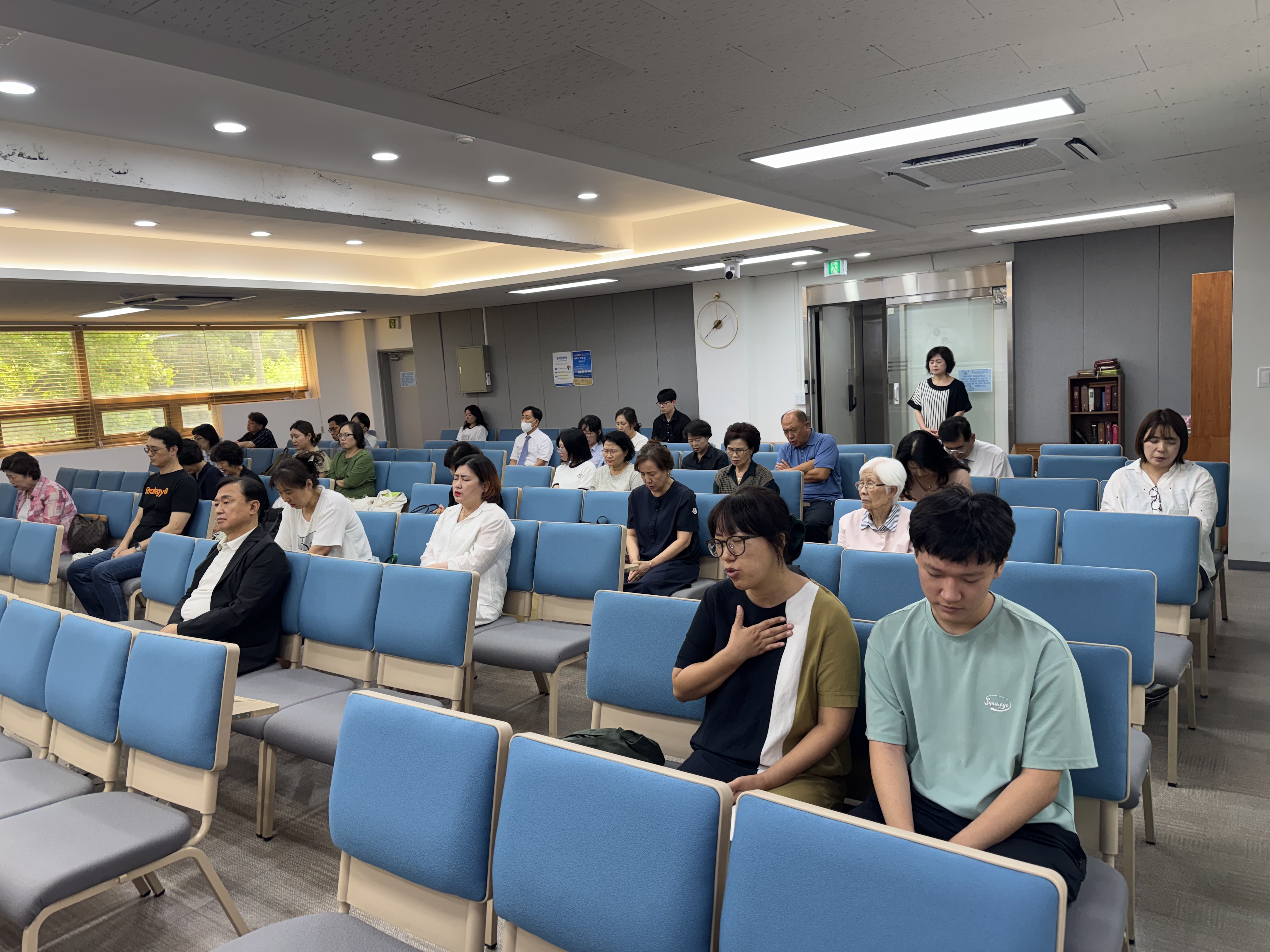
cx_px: 635
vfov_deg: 56.8
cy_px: 476
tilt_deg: -6.2
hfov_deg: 71.6
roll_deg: +4.2
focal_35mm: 24
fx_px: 881
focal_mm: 6.76
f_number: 1.78
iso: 100
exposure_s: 1/120
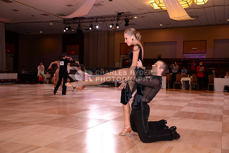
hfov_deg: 50.7
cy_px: 76
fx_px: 242
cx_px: 114
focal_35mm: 38
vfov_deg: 35.1
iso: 1250
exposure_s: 1/200
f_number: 5.6
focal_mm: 38
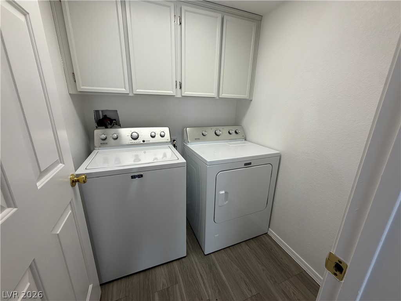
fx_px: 162
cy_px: 150
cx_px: 200
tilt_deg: -12.7
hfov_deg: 102.1
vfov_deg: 85.7
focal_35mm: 14
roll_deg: -1.2
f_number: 2.2
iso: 80
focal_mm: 2.22
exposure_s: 1/120
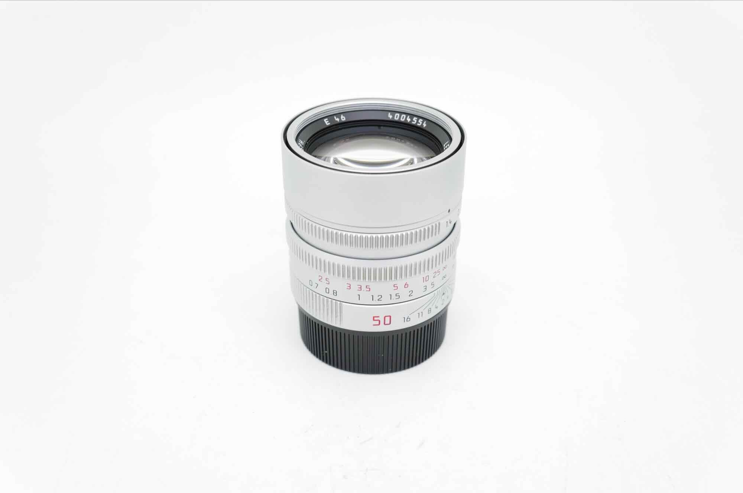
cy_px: 246
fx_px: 886
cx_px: 372
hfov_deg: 45.5
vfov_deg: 31.1
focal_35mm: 43
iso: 800
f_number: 9
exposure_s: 1/80
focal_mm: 43
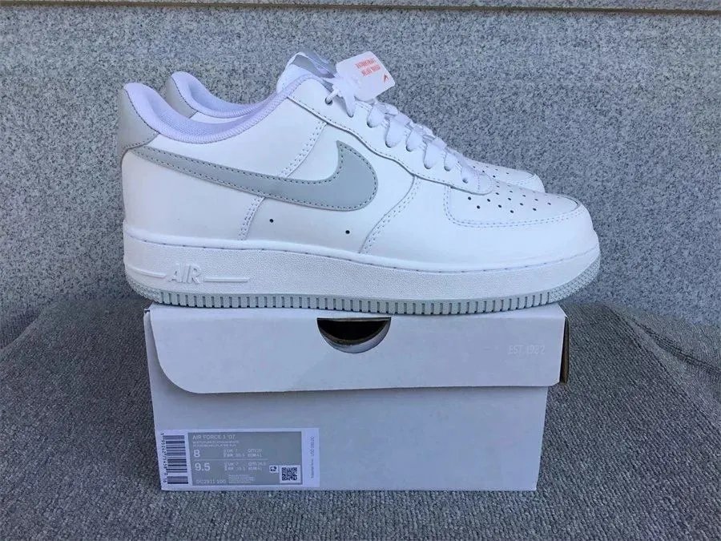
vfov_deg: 45.4
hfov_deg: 58.4
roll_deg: -0.4
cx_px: 360
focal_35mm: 31
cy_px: 270
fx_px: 646
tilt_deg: -18.0
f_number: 2.4
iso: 25
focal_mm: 3.3
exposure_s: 1/791
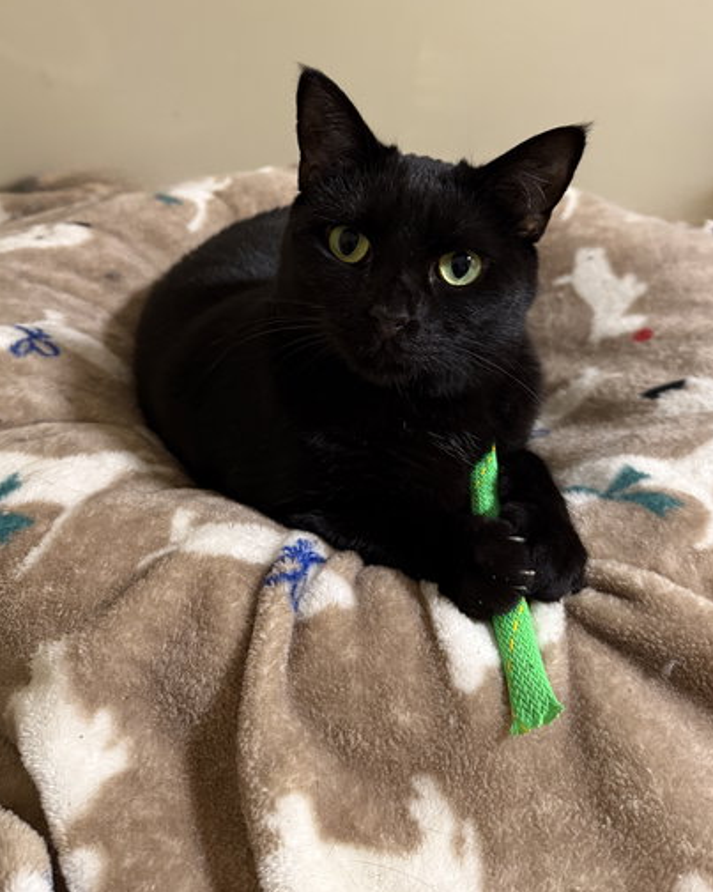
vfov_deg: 56.2
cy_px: 314
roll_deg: -5.5
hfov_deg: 47.1
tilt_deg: -25.6
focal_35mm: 31
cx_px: 372
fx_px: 818
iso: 500
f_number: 1.78
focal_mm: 6.76
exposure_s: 1/41
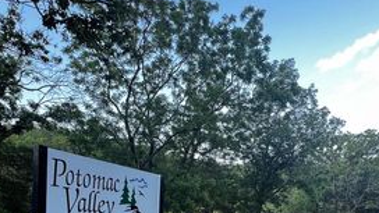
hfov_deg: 71.9
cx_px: 196
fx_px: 261
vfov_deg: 36.8
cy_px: 239
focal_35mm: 26
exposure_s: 1/99
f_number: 1.8
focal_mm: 1.57
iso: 64
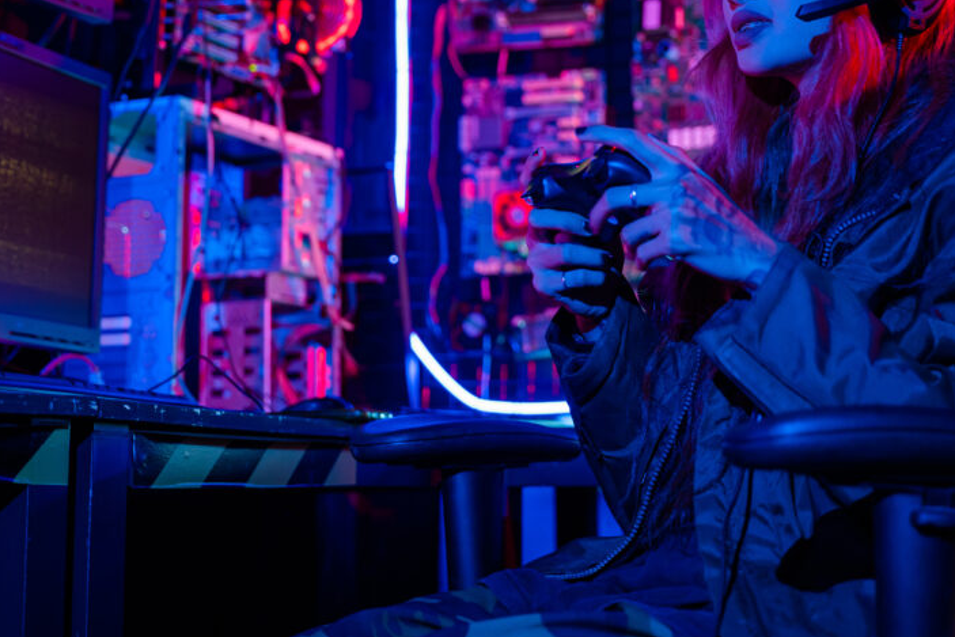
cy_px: 176
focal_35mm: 67
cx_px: 561
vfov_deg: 20.2
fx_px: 1778
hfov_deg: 30.0
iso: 640
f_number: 2.8
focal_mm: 46
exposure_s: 1/160
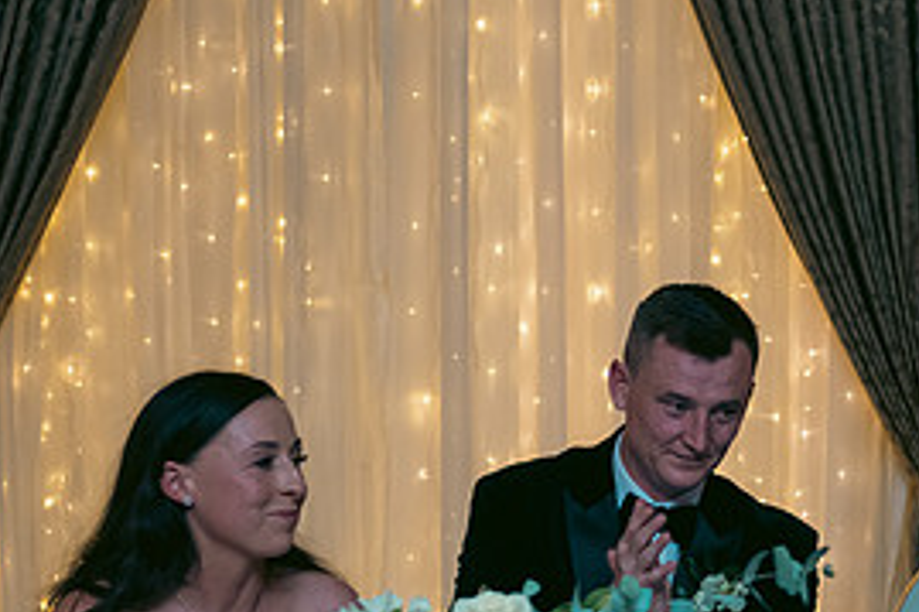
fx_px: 2755
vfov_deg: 12.7
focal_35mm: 108
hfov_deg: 18.5
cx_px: 895
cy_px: 354
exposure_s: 1/160
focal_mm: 50
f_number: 3.5
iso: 800
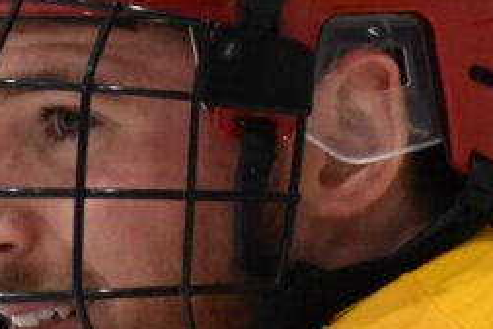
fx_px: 22443
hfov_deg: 1.3
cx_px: 212
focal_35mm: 1638
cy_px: 83
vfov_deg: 0.8
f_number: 8
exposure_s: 1/200
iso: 5000
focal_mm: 270
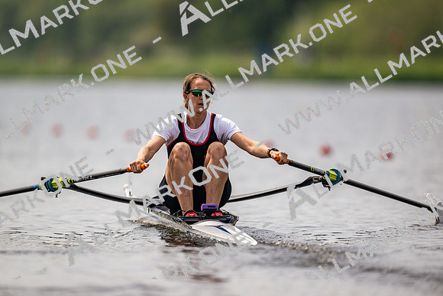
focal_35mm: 600
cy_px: 148
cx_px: 222
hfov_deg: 3.4
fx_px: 7385
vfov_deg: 2.3
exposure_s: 1/2500
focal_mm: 600
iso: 180
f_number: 4
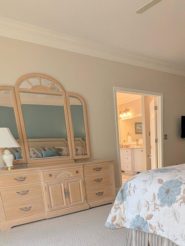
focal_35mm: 26
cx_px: 120
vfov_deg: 61.3
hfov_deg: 52.2
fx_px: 185
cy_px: 200
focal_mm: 2.02
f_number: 1.7
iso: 49
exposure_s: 1/281
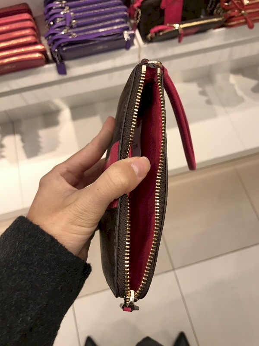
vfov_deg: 63.4
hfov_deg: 49.7
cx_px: 130
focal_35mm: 28
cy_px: 173
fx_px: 279
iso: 25
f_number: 1.8
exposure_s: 1/40
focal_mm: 3.99
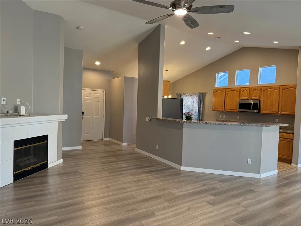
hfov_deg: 71.6
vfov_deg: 56.8
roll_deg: -1.9
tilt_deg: -2.3
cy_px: 113
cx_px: 150
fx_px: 209
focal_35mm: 24
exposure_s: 1/120
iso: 320
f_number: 1.78
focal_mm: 6.76
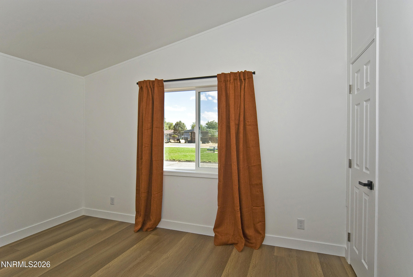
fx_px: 207
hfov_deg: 89.9
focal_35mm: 18
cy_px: 138
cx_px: 206
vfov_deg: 67.5
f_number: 10
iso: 400
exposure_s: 1/200
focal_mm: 12
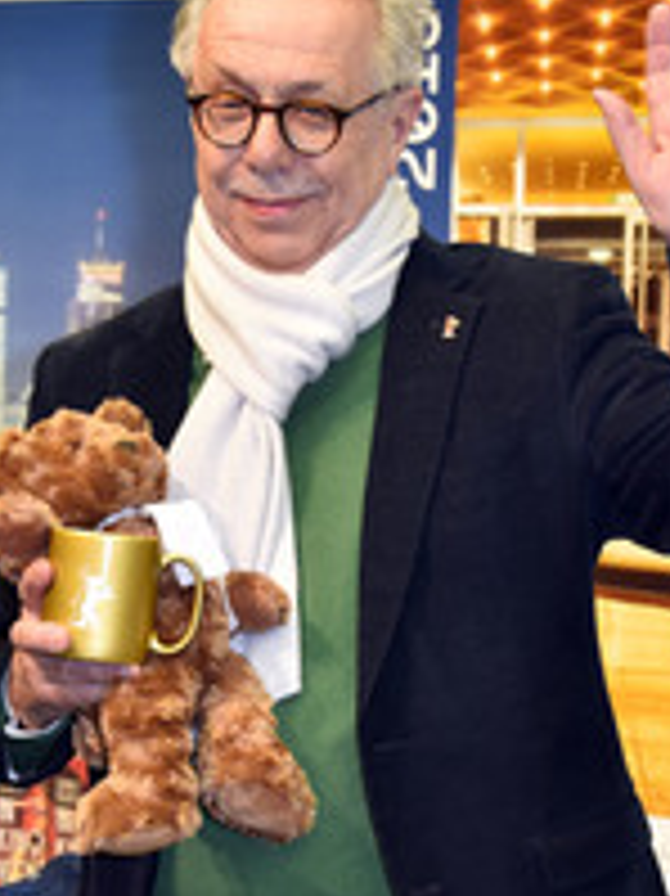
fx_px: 3488
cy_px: 540
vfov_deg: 14.6
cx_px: 488
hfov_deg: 11.0
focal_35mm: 135
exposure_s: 1/125
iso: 1000
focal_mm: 62
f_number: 5.6
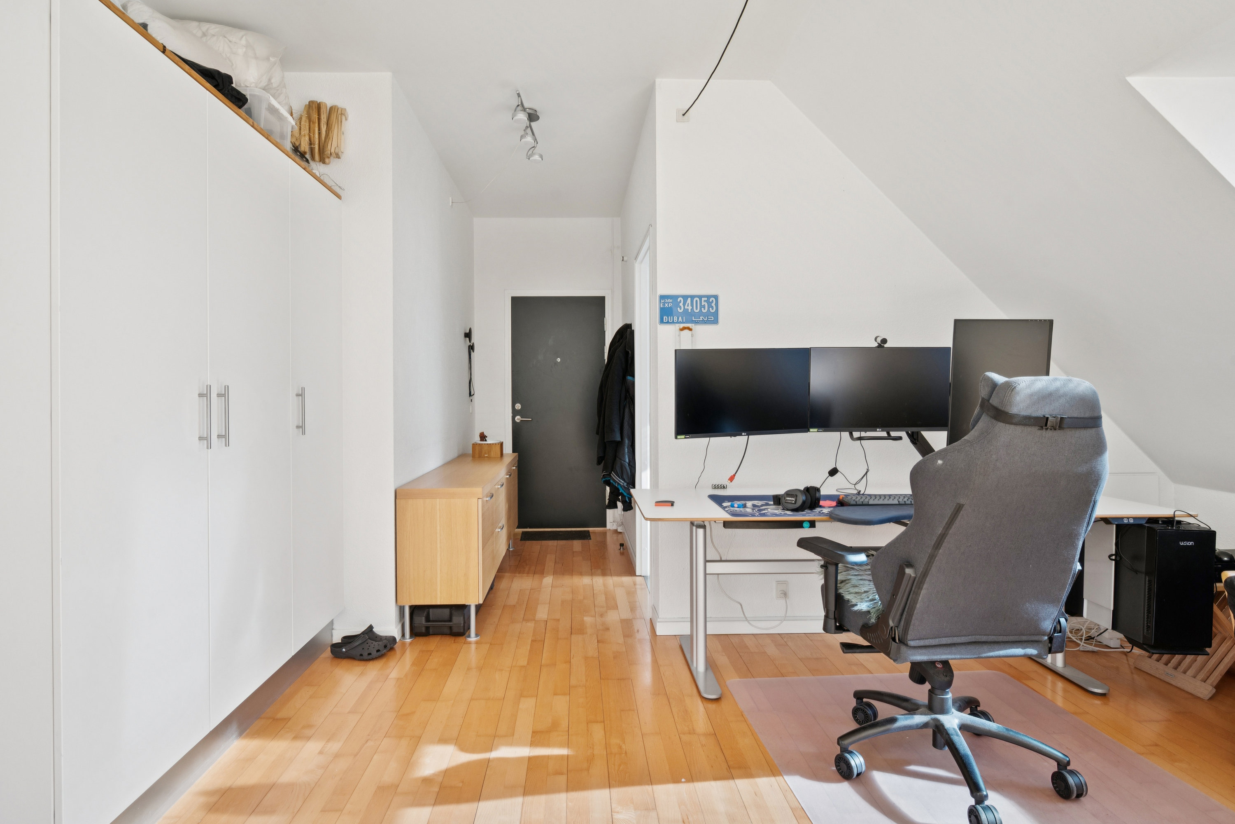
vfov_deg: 64.6
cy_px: 412
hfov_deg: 86.9
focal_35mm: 19
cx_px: 618
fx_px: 652
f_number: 9
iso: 640
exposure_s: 1/40
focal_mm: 19
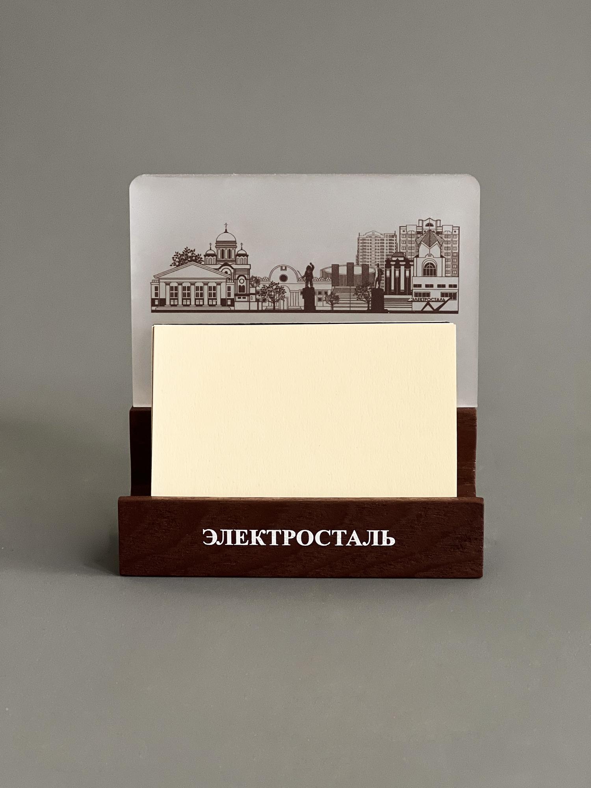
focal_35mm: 77
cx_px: 296
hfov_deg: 19.1
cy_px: 394
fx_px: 1753
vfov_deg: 25.3
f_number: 2.8
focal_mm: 9
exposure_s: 1/14
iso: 640
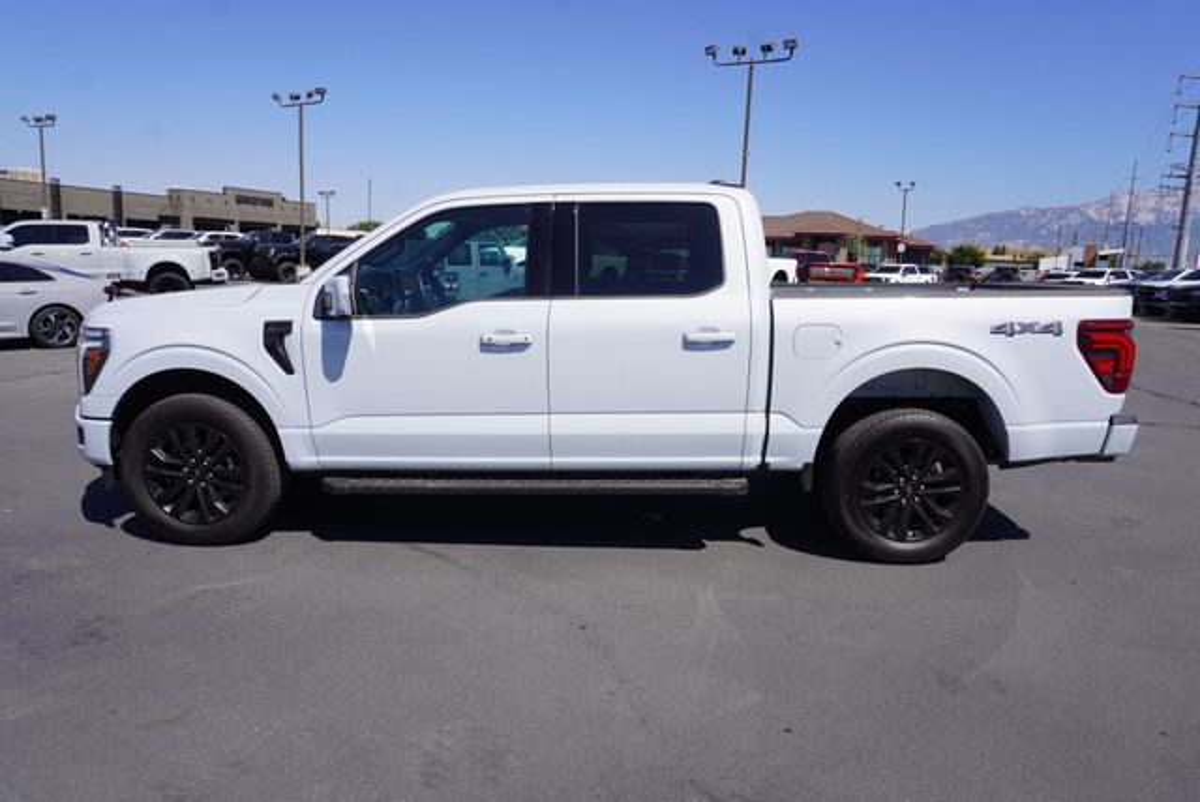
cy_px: 401
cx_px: 600
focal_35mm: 24
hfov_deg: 73.7
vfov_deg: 53.2
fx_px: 801
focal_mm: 16
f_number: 10
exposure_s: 1/200
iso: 100
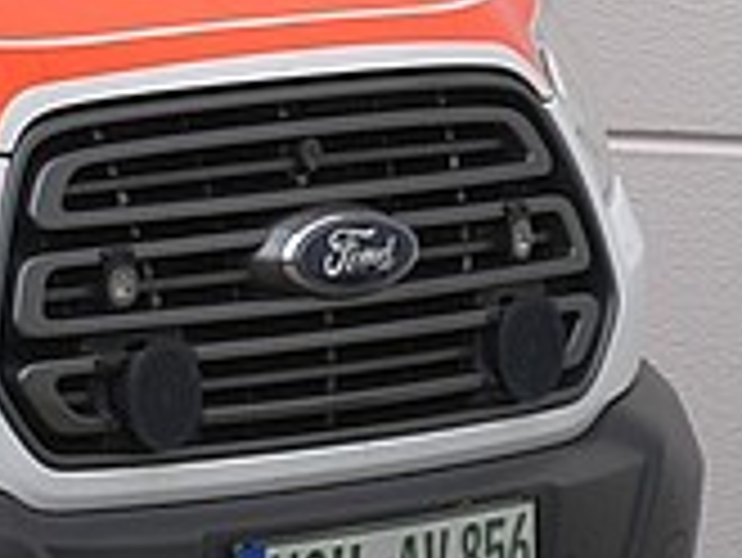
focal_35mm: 445
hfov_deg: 4.3
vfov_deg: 3.3
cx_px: -1228
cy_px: -99
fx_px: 9546
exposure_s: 1/250
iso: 250
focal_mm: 85
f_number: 8
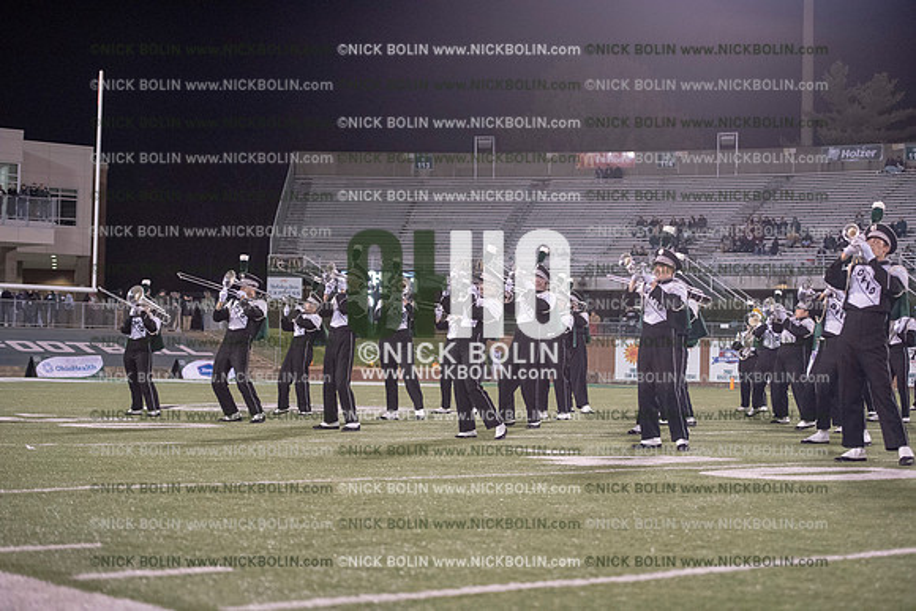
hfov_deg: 28.8
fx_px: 1781
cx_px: 458
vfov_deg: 19.5
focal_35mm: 70
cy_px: 306
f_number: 3.2
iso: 5000
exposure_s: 1/1250
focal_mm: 70
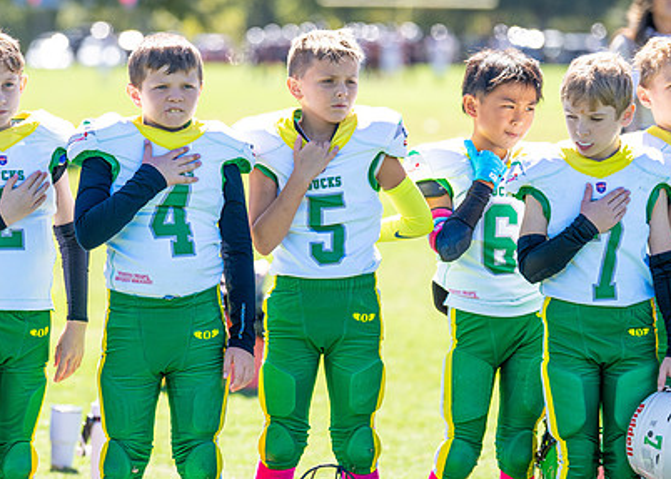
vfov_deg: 6.1
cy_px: 269
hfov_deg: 8.5
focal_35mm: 236
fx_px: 4497
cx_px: 146
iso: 160
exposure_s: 1/1250
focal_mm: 128
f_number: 2.8
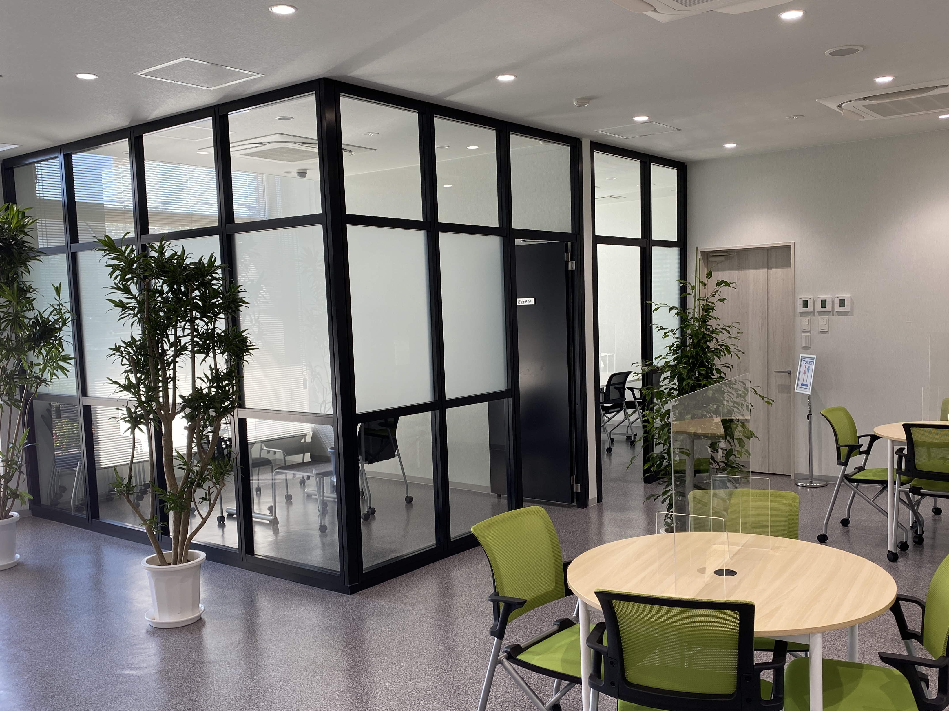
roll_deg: +1.5
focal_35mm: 32
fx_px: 877
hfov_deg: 56.7
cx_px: 512
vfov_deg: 44.1
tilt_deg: -5.4
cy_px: 386
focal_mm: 4.25
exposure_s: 1/118
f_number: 1.8
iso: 40
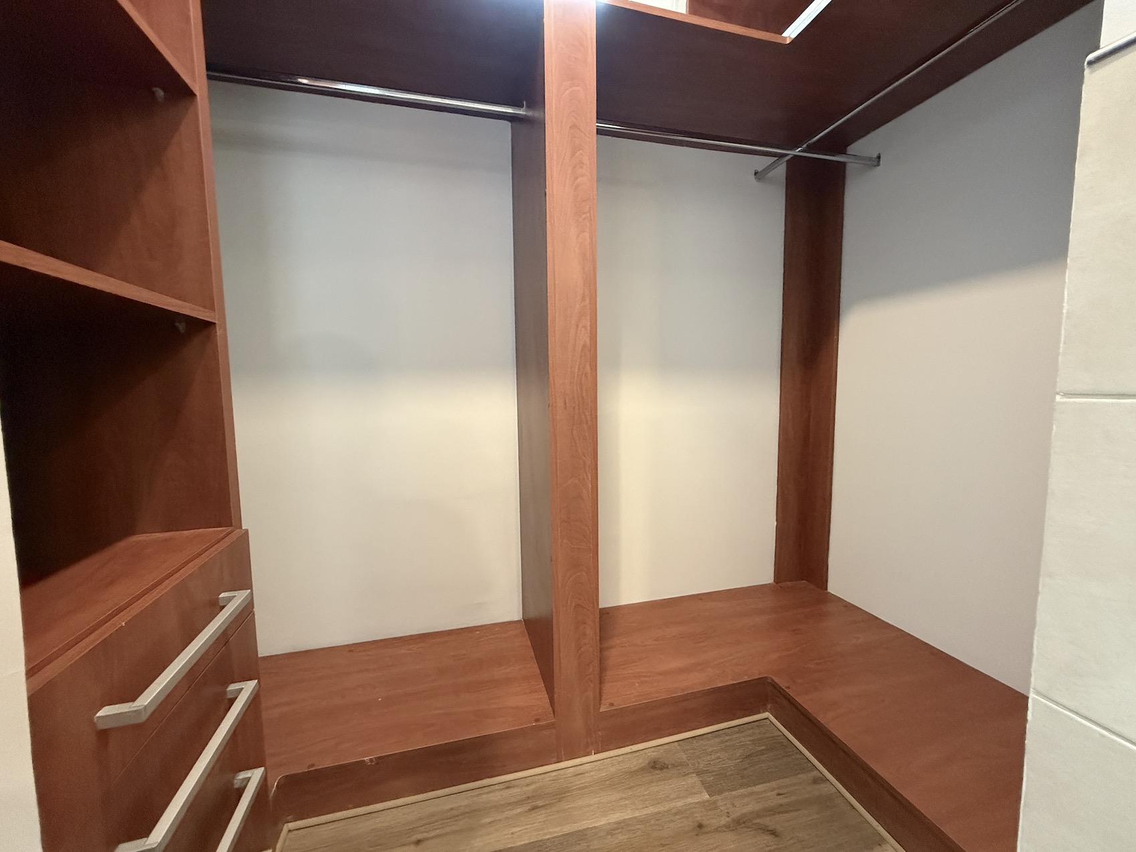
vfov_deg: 85.7
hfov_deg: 102.1
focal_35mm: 14
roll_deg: +0.5
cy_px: 426
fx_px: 459
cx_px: 568
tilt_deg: -5.6
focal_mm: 2.22
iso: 640
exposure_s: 1/60
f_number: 2.2
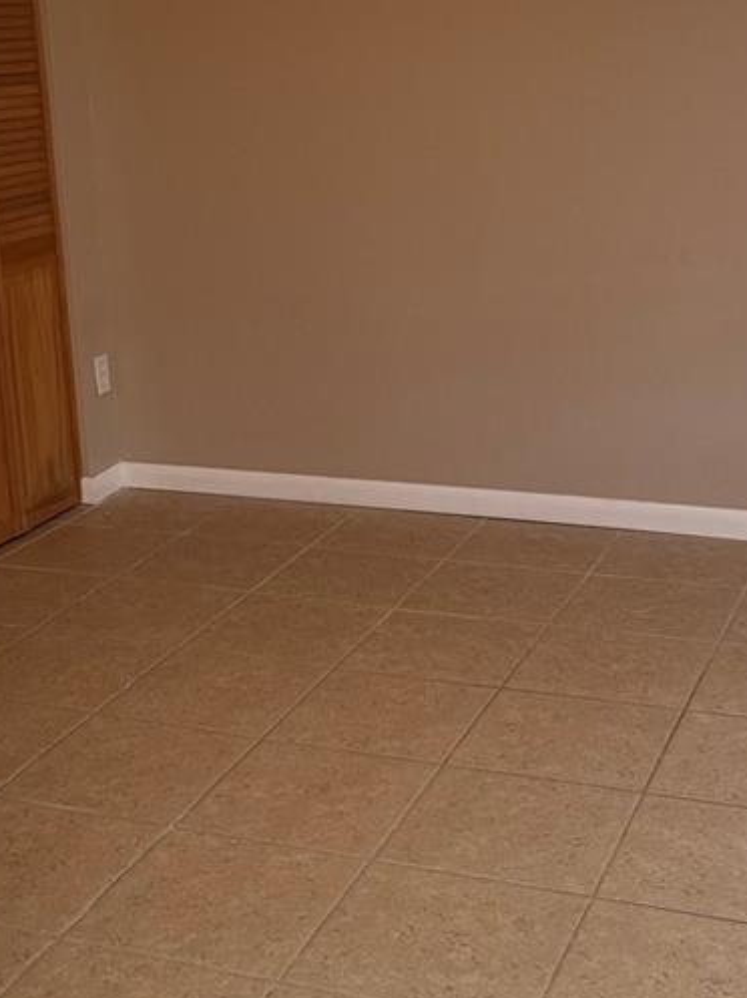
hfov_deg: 25.2
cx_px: 299
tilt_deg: -14.7
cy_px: 432
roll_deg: +1.7
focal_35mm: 58
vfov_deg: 33.2
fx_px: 1671
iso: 250
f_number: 1.78
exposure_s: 1/120
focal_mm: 6.76
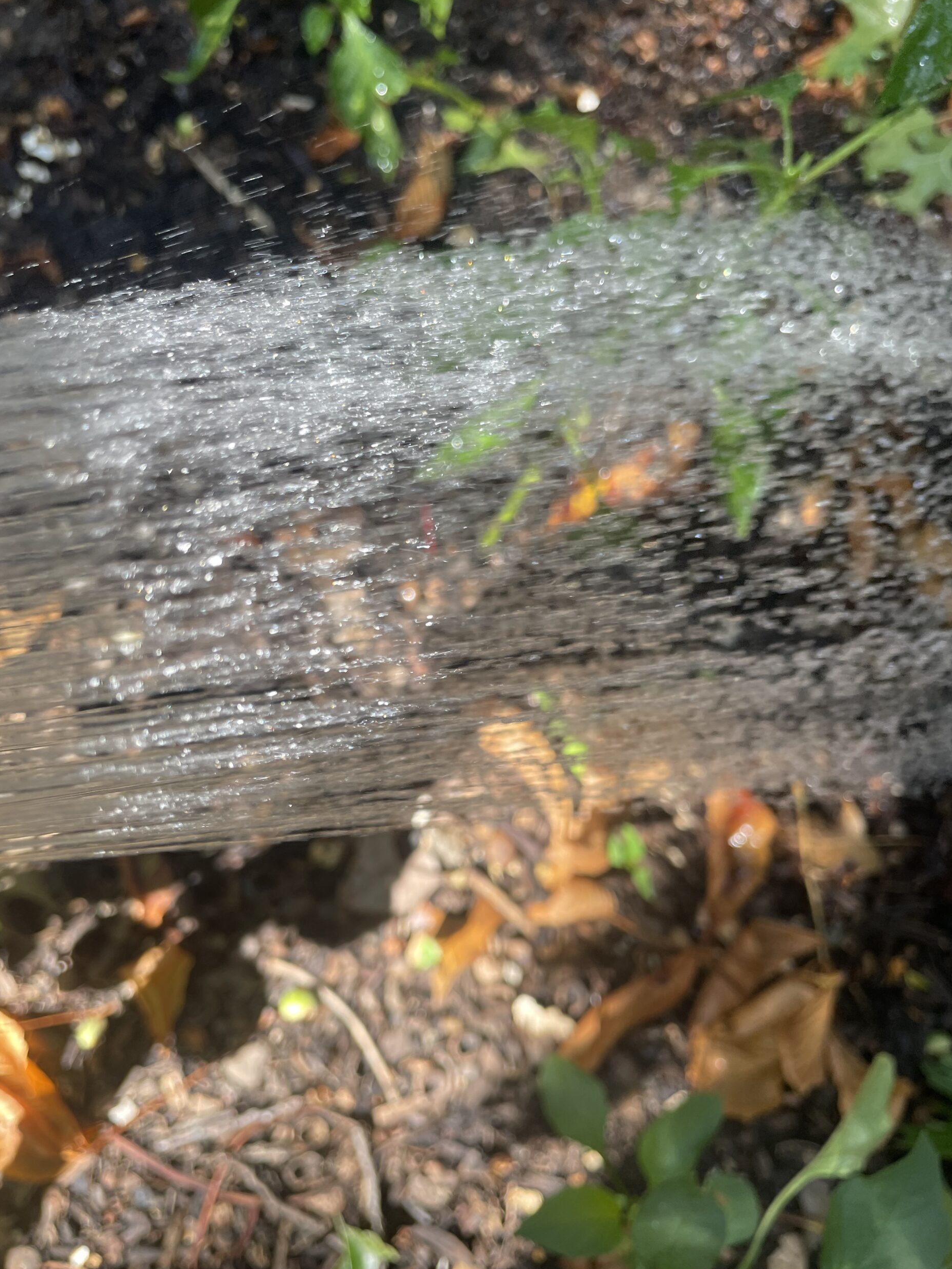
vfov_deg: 65.3
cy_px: 633
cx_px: 469
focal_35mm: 27
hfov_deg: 51.4
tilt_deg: -71.4
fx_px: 990
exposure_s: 1/216
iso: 32
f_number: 1.6
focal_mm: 4.2
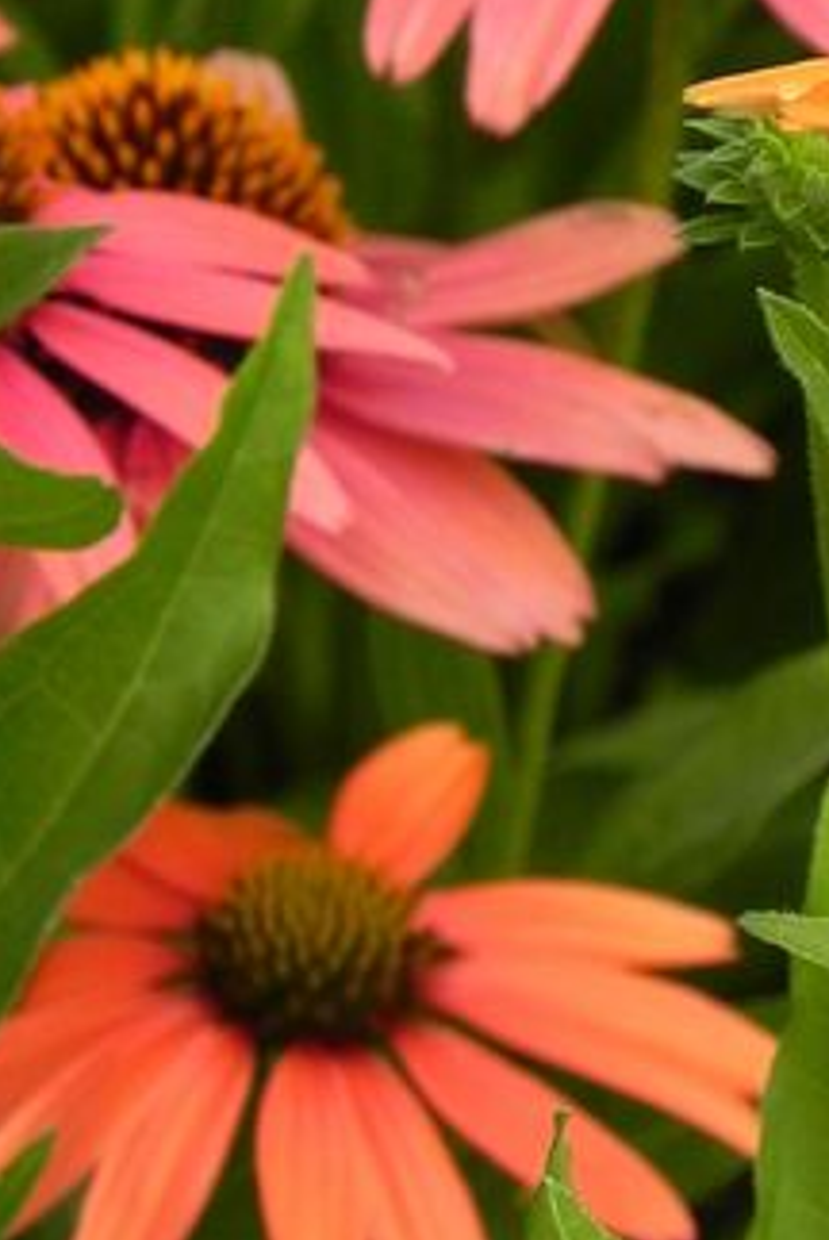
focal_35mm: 749
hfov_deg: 1.8
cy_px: -104
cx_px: 269
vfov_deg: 2.7
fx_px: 25814
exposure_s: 1/250
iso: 160
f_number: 5
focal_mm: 51.8
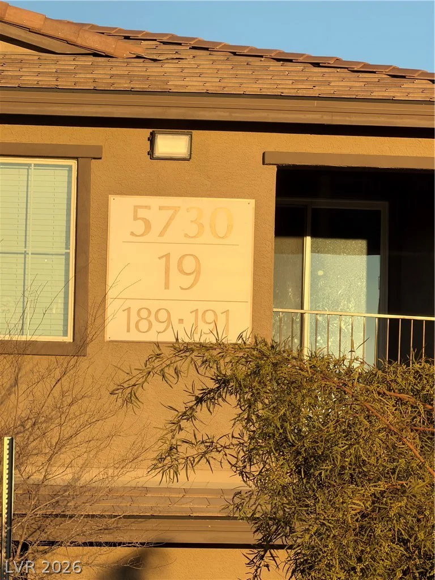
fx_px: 3351
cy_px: 290
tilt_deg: +4.2
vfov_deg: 9.9
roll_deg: -0.6
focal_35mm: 200
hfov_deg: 7.4
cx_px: 218
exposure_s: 1/639
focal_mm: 16.89
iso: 32
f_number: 2.8
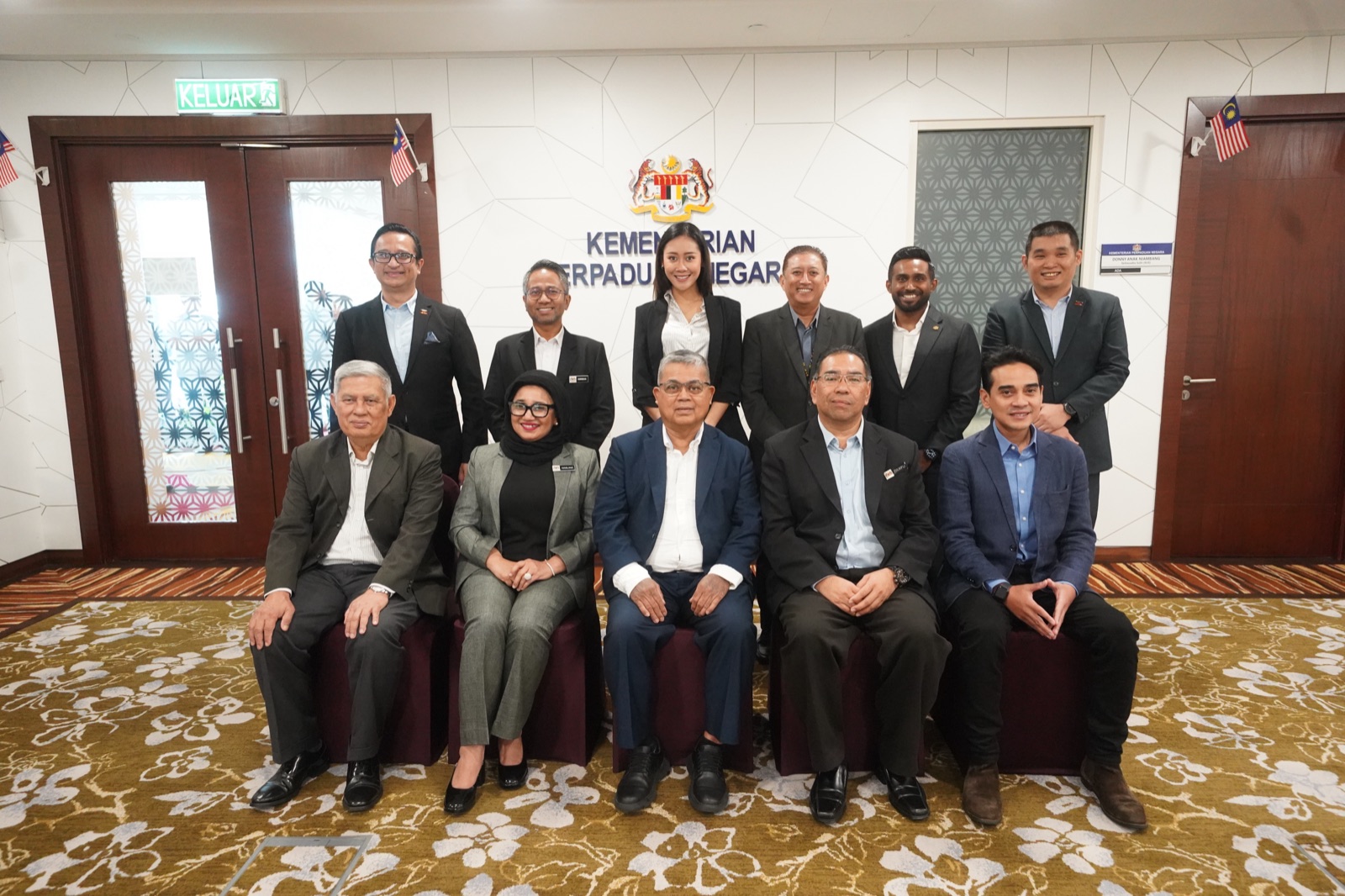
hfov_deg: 73.8
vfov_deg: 53.1
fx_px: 896
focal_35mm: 24
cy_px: 448
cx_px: 672
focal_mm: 24
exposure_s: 1/125
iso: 8000
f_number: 4
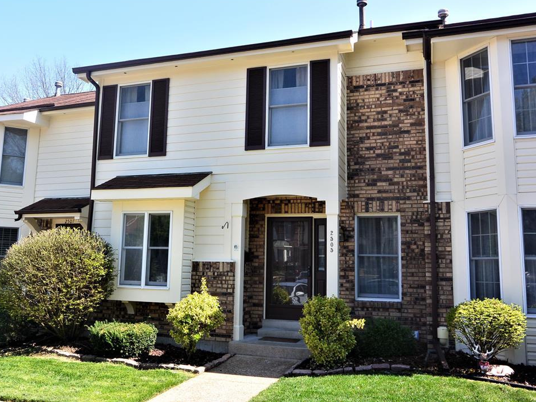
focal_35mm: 33
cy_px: 198
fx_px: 511
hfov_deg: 55.3
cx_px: 246
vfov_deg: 43.0
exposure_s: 1/500
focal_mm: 11.4
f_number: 4.5
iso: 160
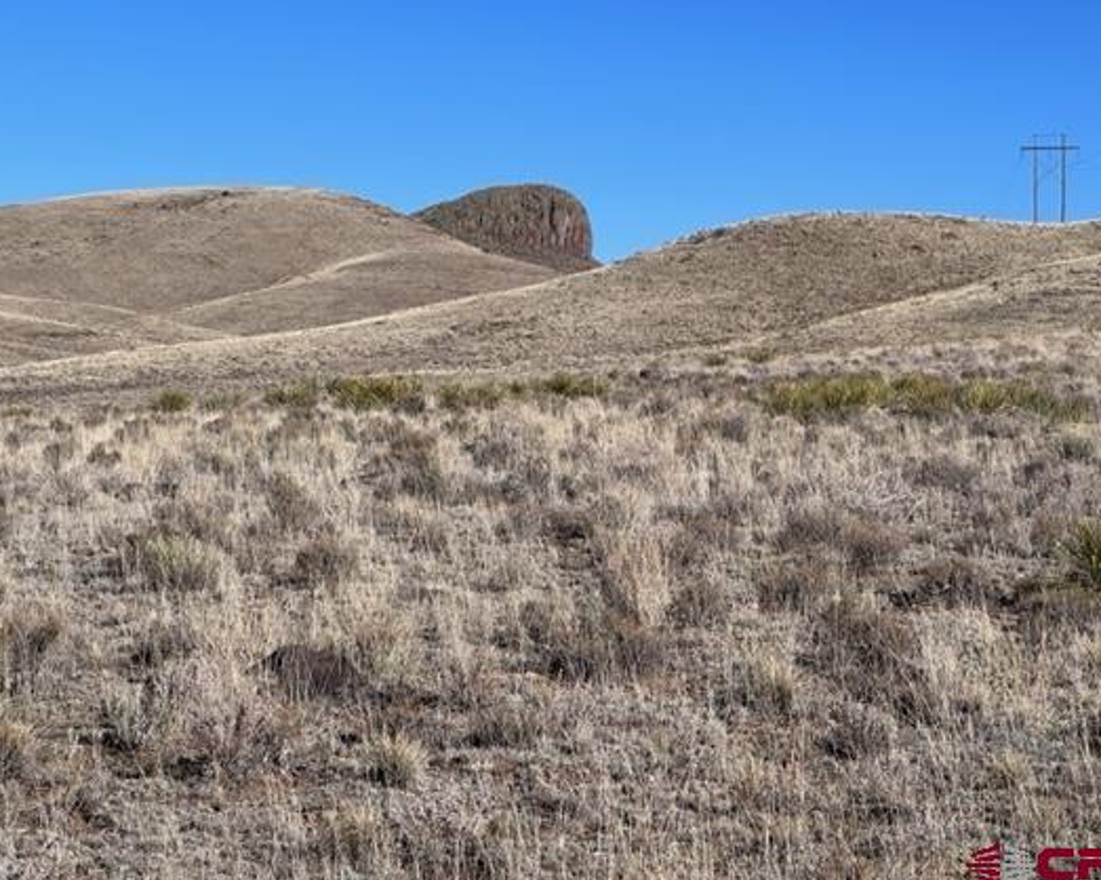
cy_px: 389
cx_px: 541
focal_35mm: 92
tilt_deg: -0.2
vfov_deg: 16.7
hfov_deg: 20.8
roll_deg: +0.2
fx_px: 2997
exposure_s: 1/1143
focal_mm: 9
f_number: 2.8
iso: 32
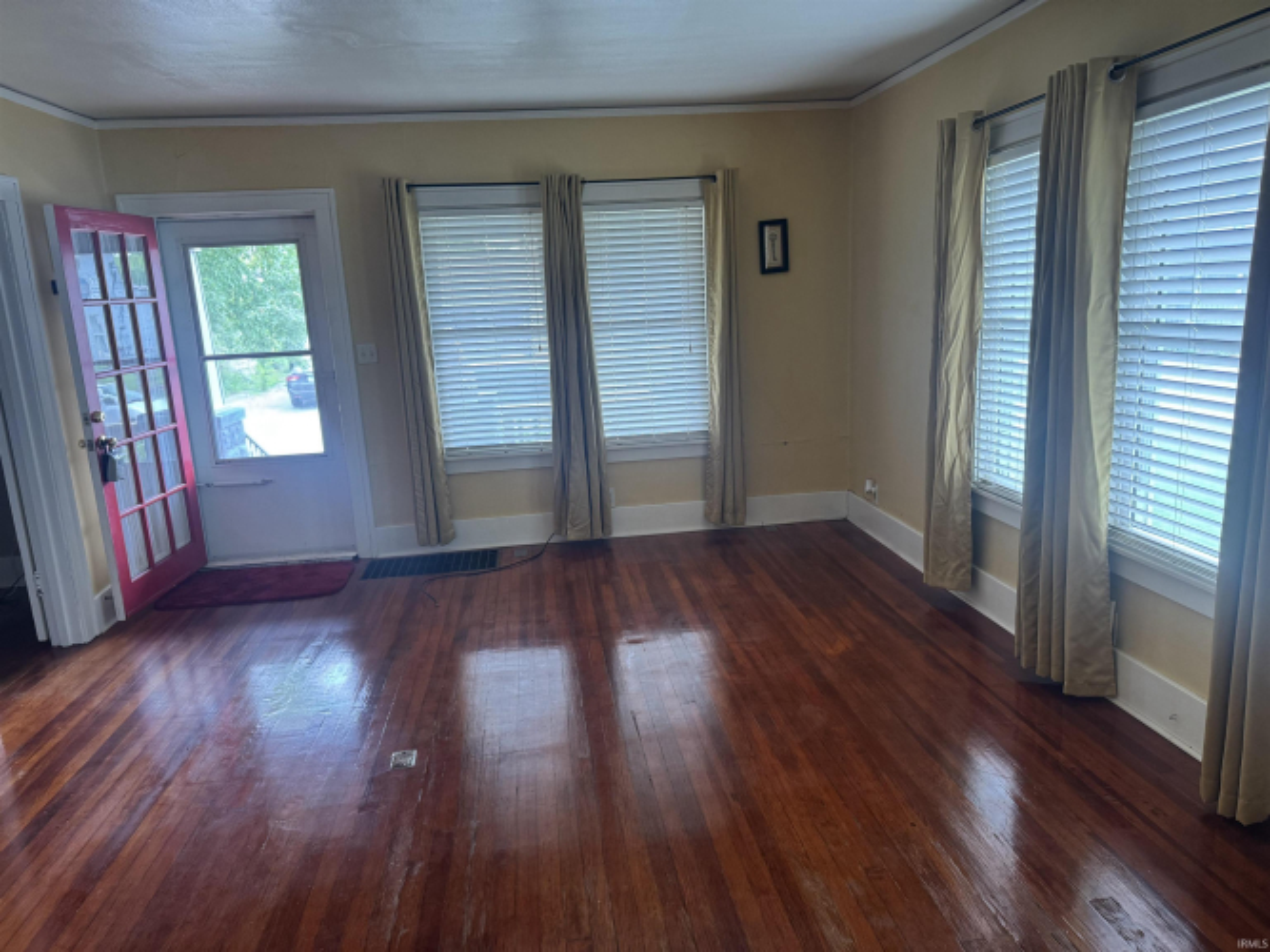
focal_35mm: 24
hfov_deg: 71.6
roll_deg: +2.5
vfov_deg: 56.8
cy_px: 476
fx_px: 880
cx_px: 635
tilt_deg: -12.0
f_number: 1.78
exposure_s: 1/95
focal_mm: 6.76
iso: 200
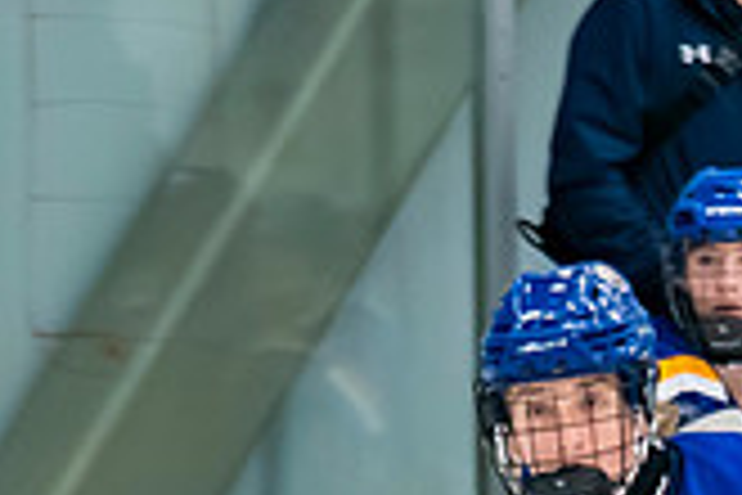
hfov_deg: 2.1
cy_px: 985
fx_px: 20053
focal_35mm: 973
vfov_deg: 1.4
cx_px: 851
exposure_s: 1/640
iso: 1600
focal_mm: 130
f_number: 2.8
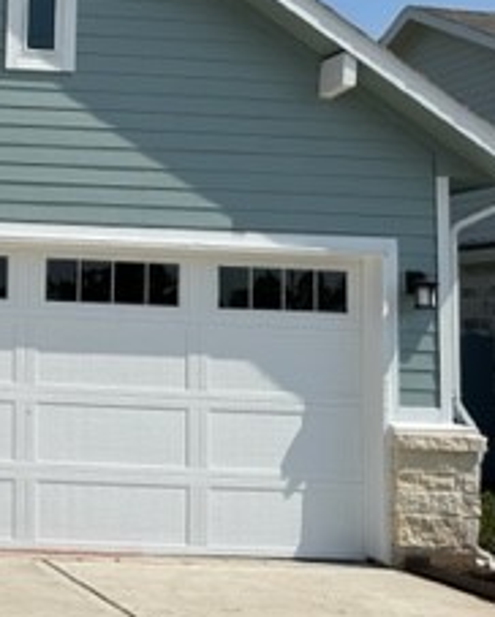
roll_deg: -1.1
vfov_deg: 28.6
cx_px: -272
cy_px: 242
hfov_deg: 19.7
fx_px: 1207
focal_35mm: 66
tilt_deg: +4.6
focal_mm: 6.86
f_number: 1.78
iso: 80
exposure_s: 1/9709
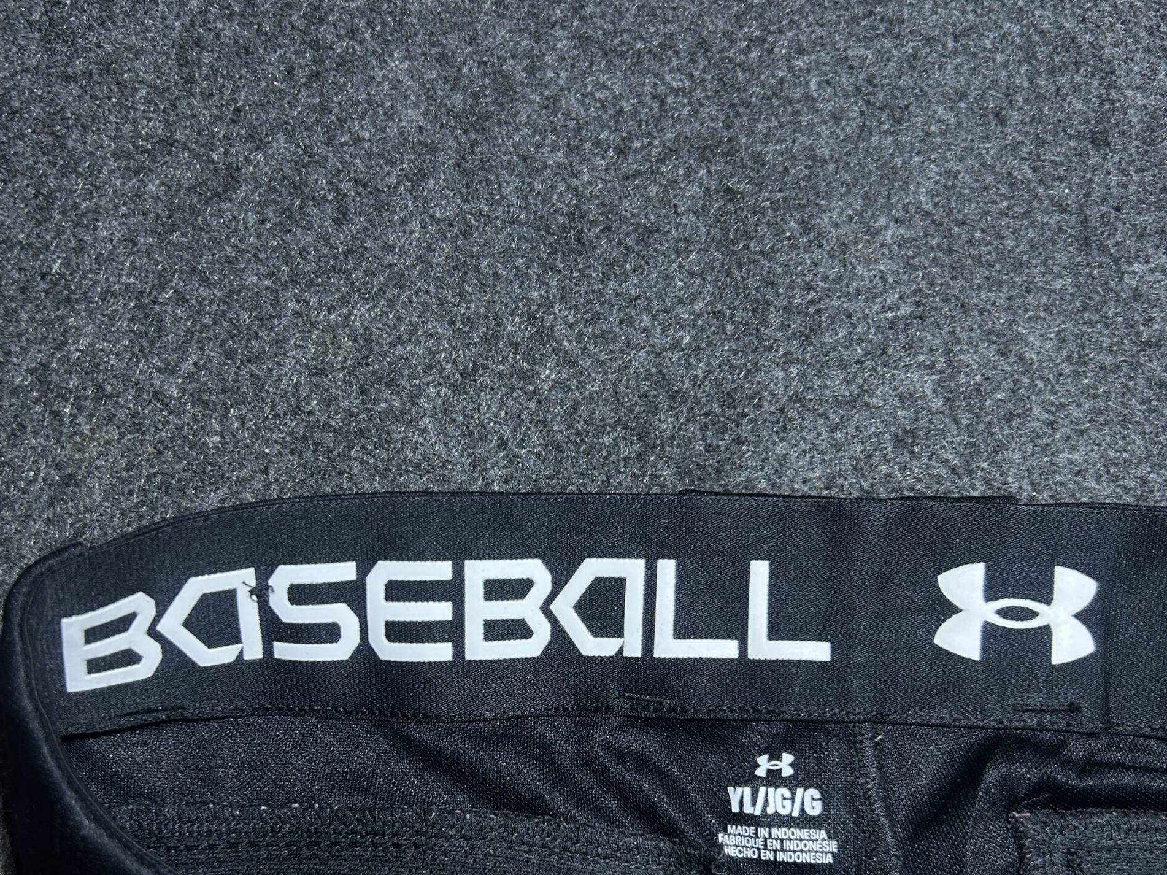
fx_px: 1180
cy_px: 620
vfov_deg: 39.9
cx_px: 585
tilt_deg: -51.9
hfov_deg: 52.6
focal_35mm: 35
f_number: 1.5
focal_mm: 5.7
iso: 80
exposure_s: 1/50
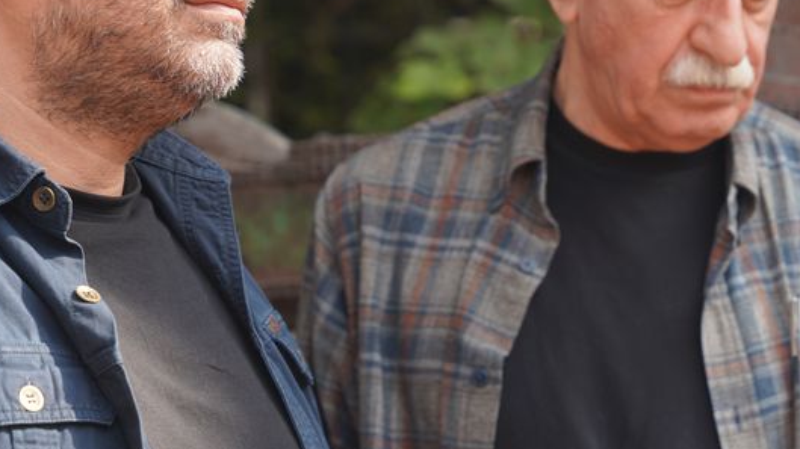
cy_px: 81
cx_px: 560
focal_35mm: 142
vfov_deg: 8.5
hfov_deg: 15.1
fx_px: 3011
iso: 100
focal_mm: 70
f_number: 4
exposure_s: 1/160
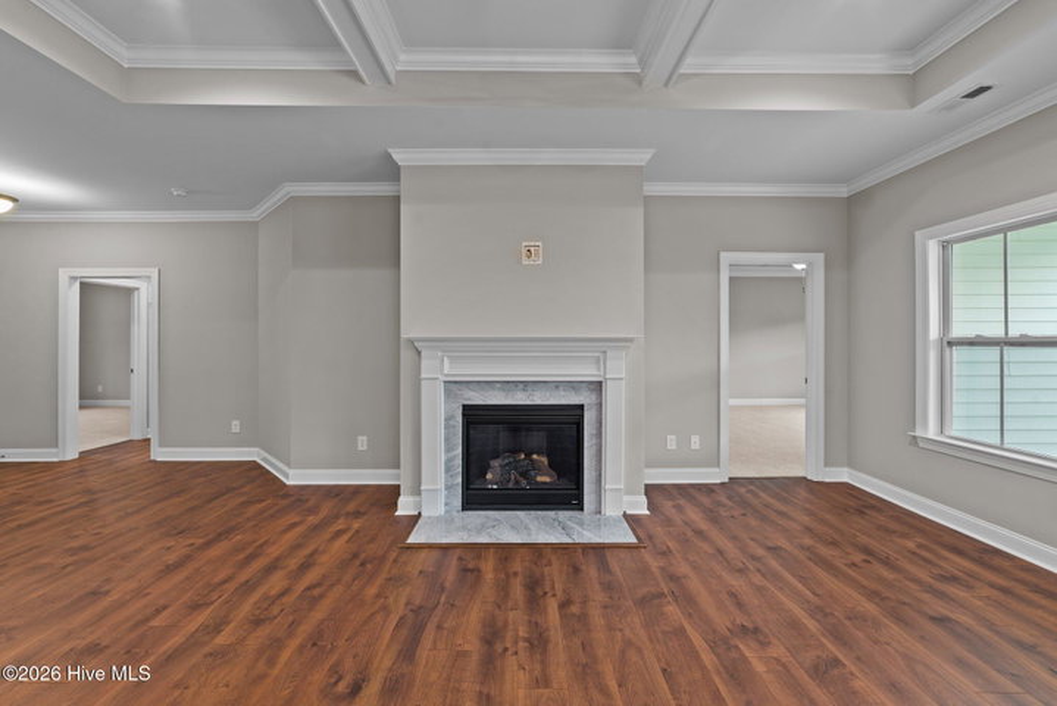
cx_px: 528
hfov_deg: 104.2
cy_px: 353
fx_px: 411
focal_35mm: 14
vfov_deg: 81.3
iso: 160
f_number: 8
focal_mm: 14
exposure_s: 1
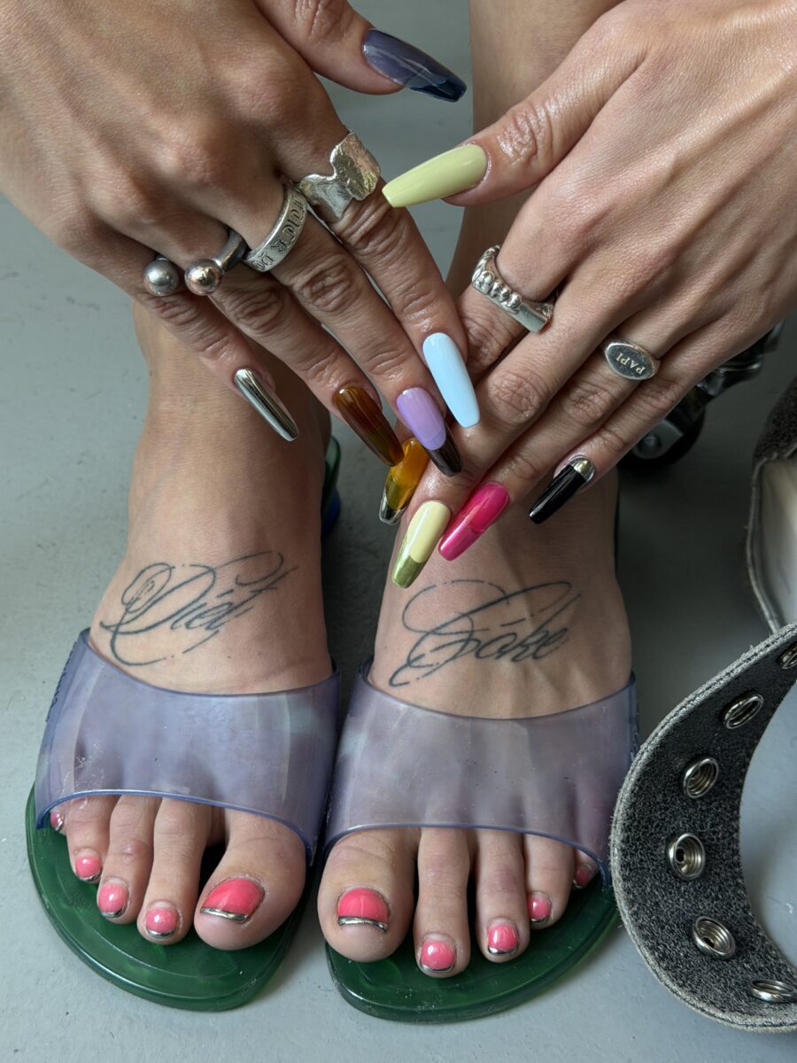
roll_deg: -0.4
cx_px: 398
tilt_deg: -40.8
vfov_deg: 39.7
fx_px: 1474
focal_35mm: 48
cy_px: 532
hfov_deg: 30.3
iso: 125
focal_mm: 6.76
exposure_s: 1/60
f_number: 1.78
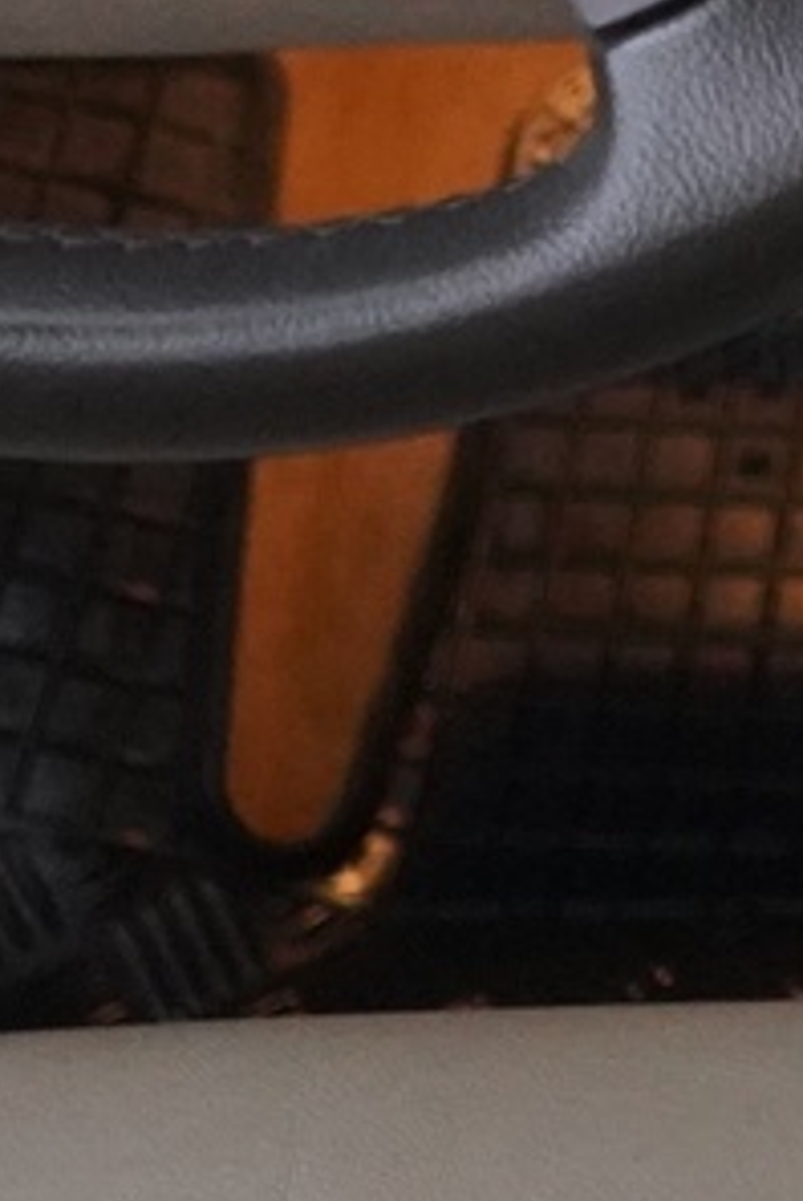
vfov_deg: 12.7
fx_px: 5107
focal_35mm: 153
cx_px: 2162
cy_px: -617
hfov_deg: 8.0
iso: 10000
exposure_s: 1/60
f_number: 3.5
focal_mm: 28
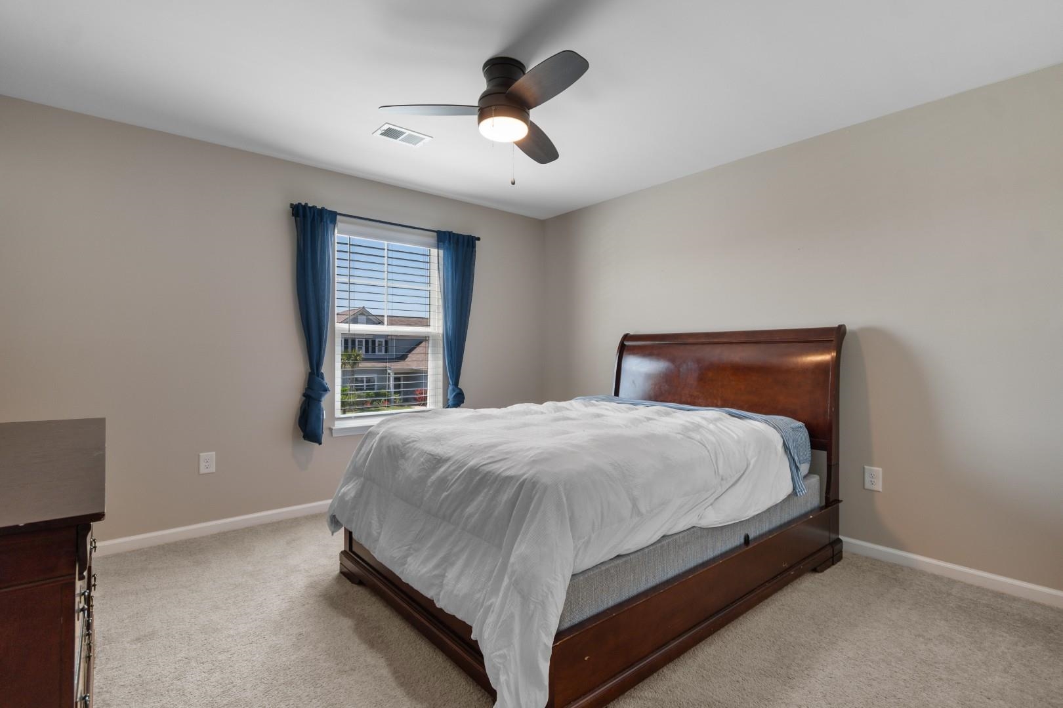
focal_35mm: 16
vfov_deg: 73.7
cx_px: 532
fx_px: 472
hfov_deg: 96.7
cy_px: 354
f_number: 4.8
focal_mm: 11
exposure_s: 1/40
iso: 100
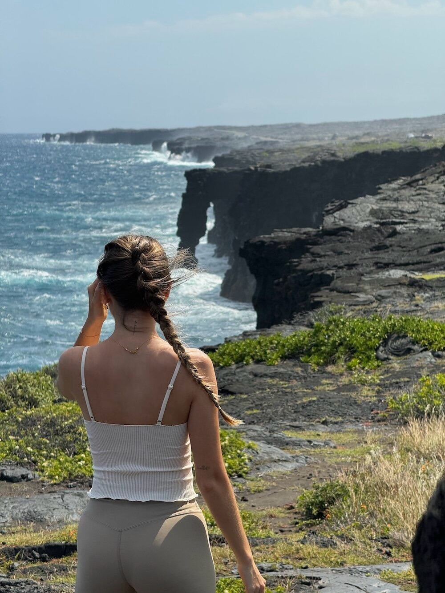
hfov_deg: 12.3
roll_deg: -0.3
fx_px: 2057
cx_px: 222
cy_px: 296
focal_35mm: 120
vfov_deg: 16.4
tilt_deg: -4.6
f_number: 2.8
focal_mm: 15.66
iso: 50
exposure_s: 1/1513
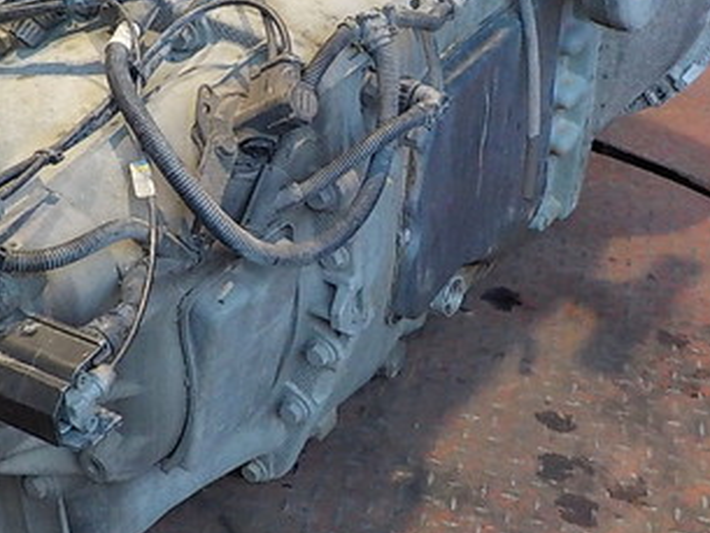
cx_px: 258
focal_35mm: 63
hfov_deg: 30.6
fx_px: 1293
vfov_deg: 23.1
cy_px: 154
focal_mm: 4.1
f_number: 3.3
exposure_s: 1/30
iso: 400
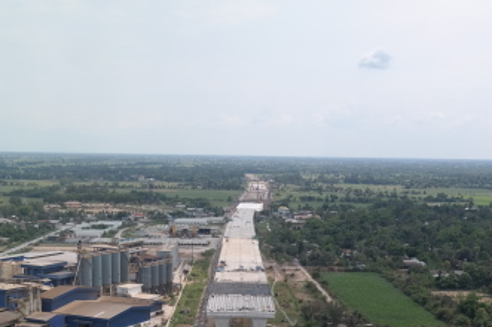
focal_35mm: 59
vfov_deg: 22.4
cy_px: 295
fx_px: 806
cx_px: 242
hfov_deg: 34.0
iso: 100
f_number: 7.1
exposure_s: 1/320
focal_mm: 20
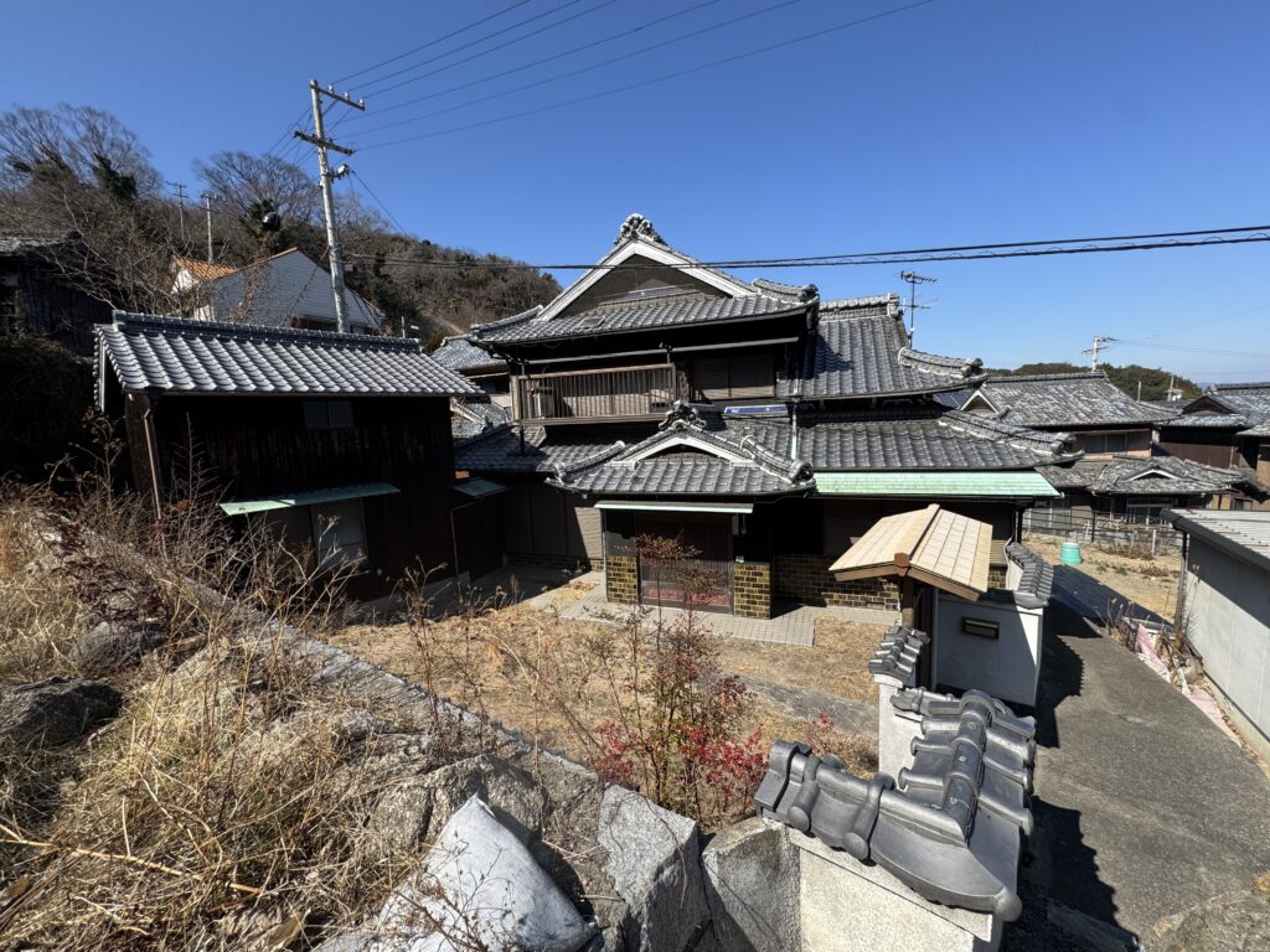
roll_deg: +2.3
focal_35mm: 14
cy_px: 476
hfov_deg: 102.1
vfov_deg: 85.7
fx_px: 514
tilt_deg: -6.4
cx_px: 635
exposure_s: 1/1299
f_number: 2.2
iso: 50
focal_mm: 2.22
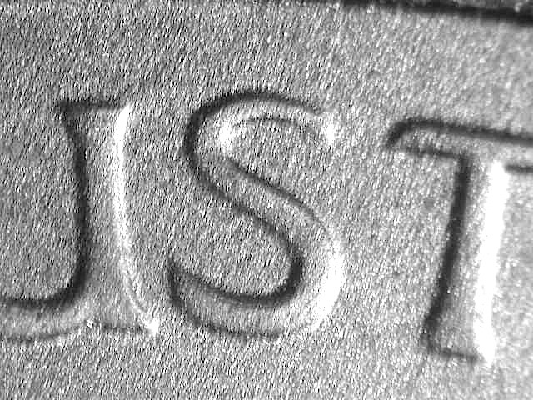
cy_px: 200
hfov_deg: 12.8
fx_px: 2371
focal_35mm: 154
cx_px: 266
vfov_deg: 9.6
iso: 100
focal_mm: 32
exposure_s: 1/5.2
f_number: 5.1
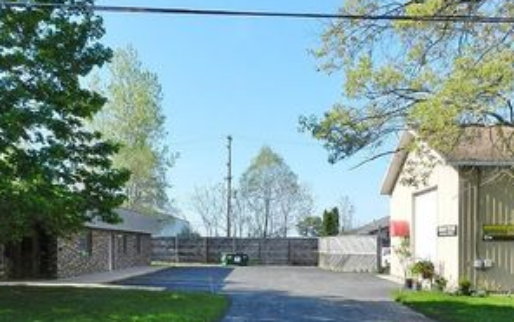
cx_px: 250
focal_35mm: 41
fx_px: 574
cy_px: 247
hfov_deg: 48.2
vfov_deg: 30.6
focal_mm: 4
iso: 160
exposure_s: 1/640
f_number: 4
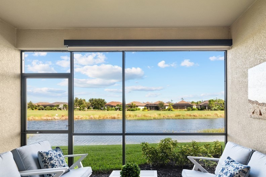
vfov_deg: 56.5
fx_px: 163
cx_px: 150
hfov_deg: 78.2
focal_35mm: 22
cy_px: 111
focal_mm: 16
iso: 640
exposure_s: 1/40
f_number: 9
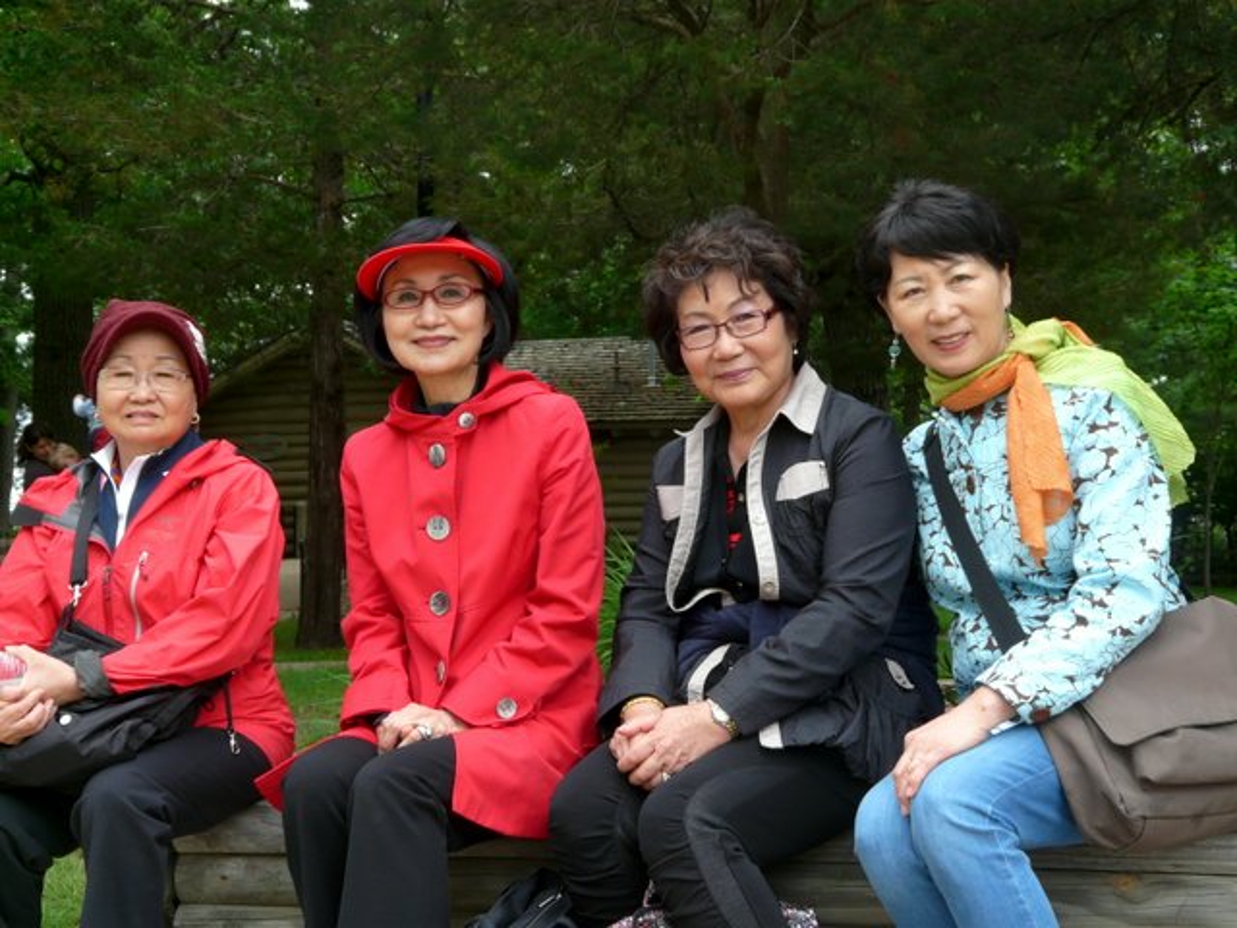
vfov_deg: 29.7
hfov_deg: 38.9
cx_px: 618
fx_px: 1751
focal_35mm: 49
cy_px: 464
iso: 100
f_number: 4
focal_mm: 8.1
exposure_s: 1/125
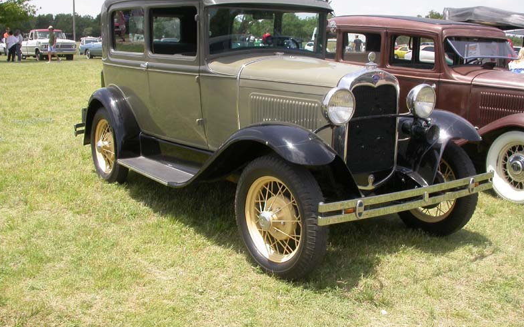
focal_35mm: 41
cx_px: 262
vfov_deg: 31.2
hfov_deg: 48.2
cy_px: 147
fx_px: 585
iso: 100
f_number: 6.7
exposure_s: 1/236
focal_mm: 7.85
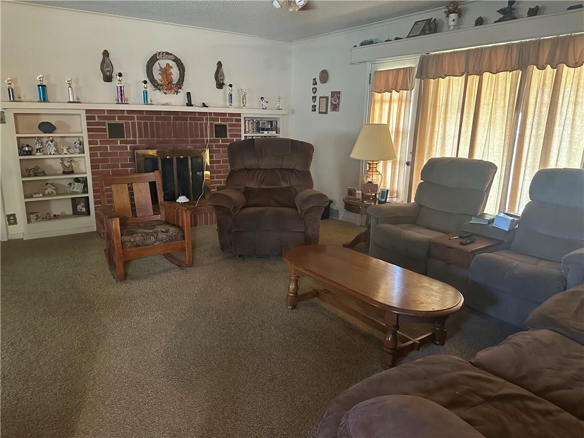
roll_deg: -1.4
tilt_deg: -12.2
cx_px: 292
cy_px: 219
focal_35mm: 24
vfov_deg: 56.8
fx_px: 405
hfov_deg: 71.6
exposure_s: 1/40
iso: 800
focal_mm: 6.86
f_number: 1.78
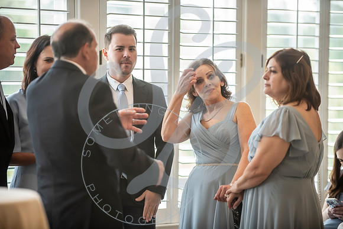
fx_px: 1525
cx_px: 172
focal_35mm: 160
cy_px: 114
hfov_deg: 12.8
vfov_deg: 8.6
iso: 640
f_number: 2.8
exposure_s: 1/250
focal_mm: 160
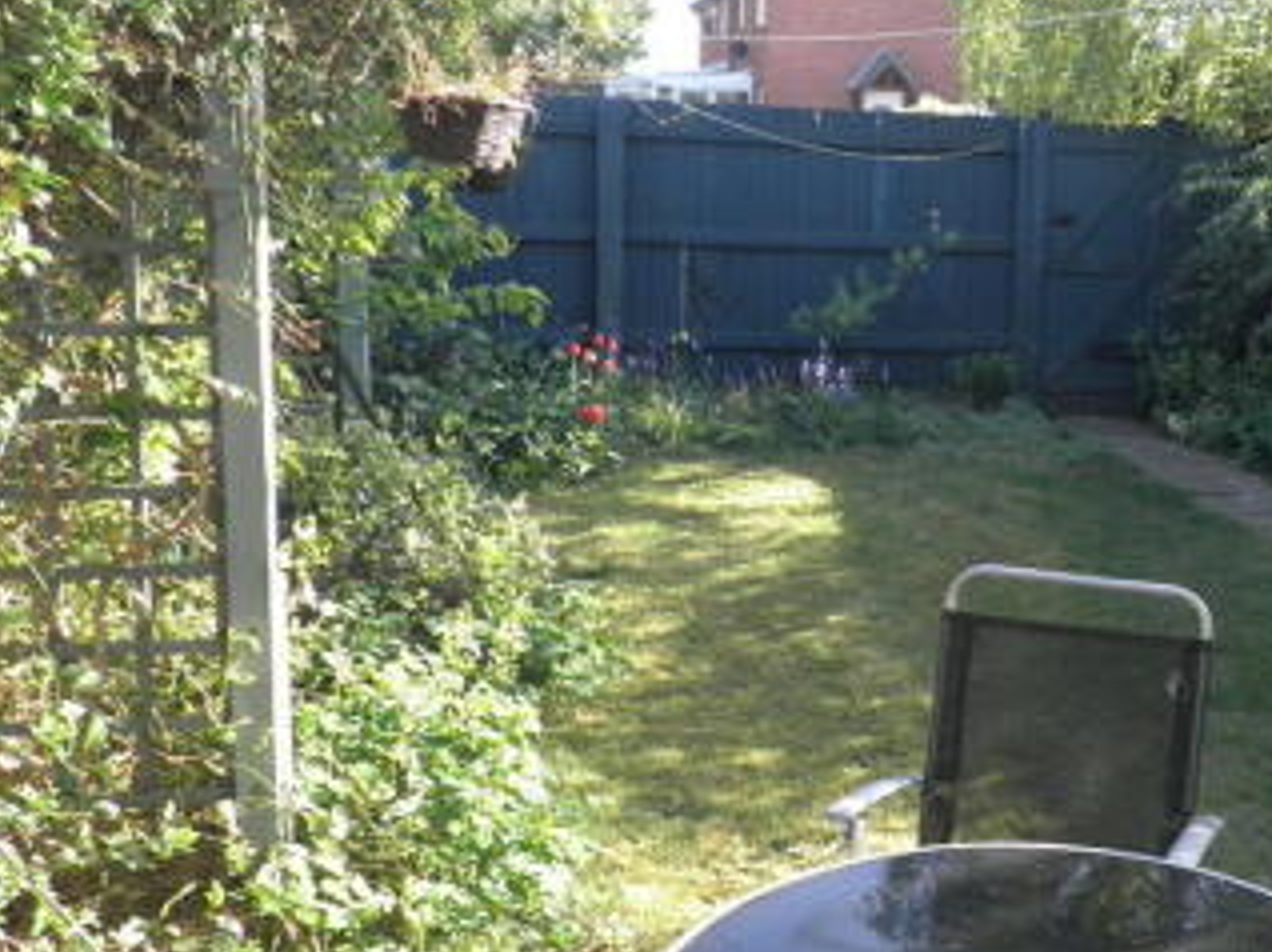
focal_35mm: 44
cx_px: 954
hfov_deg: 41.7
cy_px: 402
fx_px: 1616
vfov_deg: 32.8
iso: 64
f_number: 3.3
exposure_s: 1/60
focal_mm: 4.3
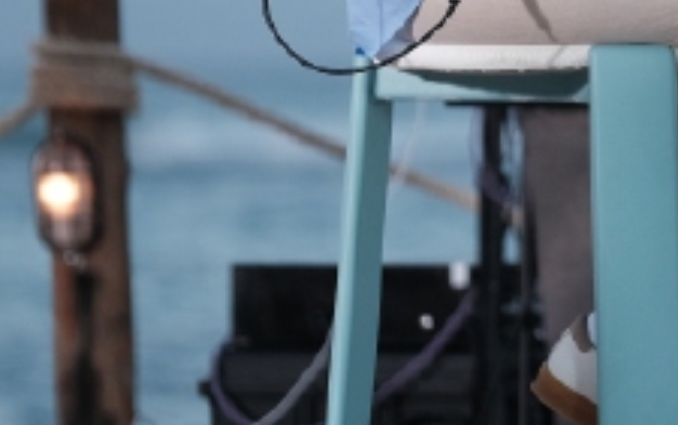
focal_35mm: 759
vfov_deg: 1.7
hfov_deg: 2.8
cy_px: -244
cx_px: 832
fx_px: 14035
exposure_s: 1/125
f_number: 2.8
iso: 200
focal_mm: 140
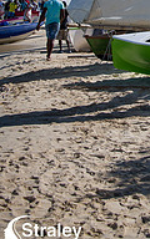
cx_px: 182
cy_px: -21
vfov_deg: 16.4
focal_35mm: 124
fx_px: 811
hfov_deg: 10.4
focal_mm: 52
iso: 64
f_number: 9
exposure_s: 1/320
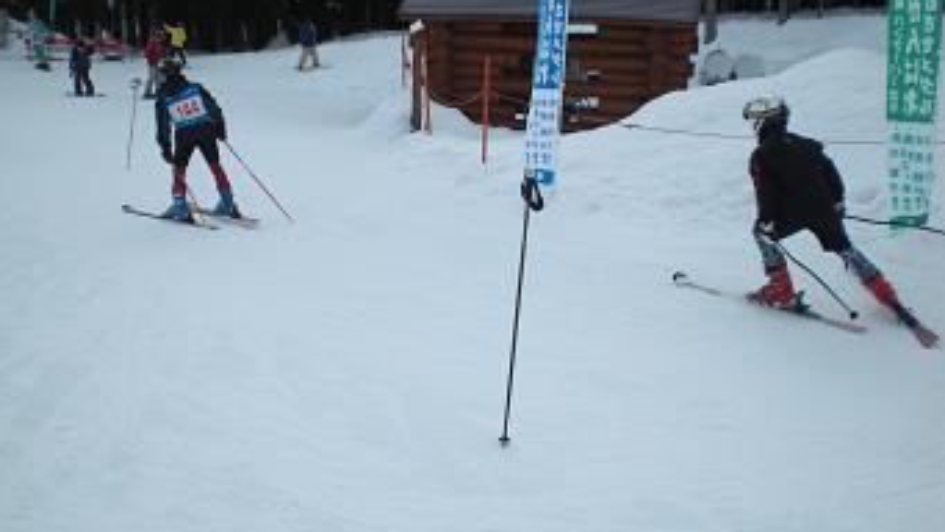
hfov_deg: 48.3
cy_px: 291
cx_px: 468
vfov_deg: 28.4
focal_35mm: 42
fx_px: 1053
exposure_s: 1/400
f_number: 3.1
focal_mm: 6.3
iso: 64
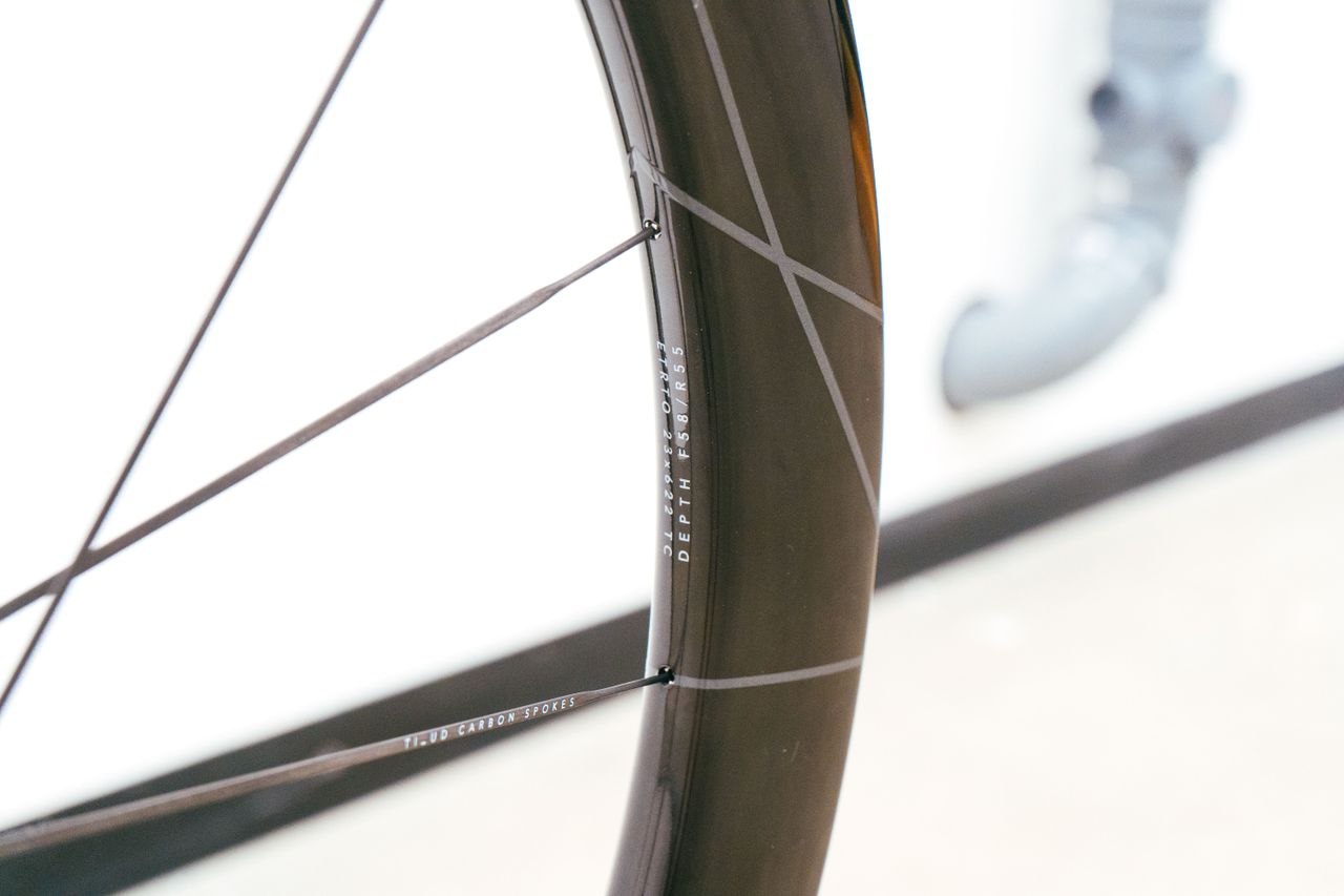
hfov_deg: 28.8
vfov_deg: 19.5
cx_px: 672
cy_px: 448
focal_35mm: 70
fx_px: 2613
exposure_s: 1/125
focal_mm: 70
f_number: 7.1
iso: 4000
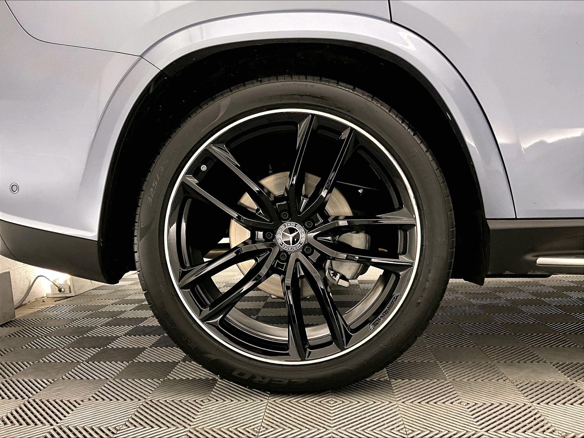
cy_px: 219
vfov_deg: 48.2
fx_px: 489
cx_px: 292
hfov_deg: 61.7
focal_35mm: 29
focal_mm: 3
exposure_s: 1/60
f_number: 1.8
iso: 125
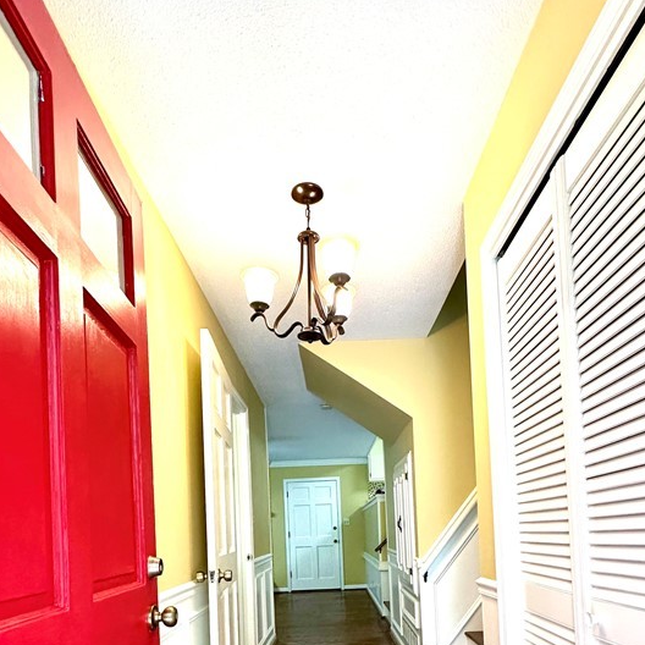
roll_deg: +2.1
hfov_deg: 65.0
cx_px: 325
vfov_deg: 59.5
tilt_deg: +0.7
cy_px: 524
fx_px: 506
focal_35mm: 24
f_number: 2.2
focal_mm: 2.22
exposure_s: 1/120
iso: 200
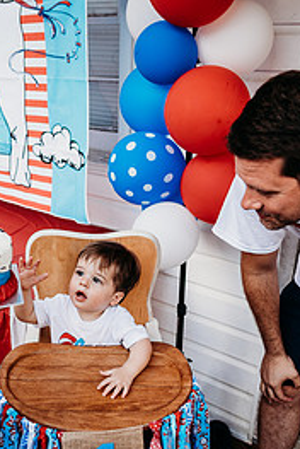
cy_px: 275
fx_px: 511
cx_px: 99
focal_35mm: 41
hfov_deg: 32.4
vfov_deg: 47.0
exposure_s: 1/320
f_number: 2.5
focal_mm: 24
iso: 400
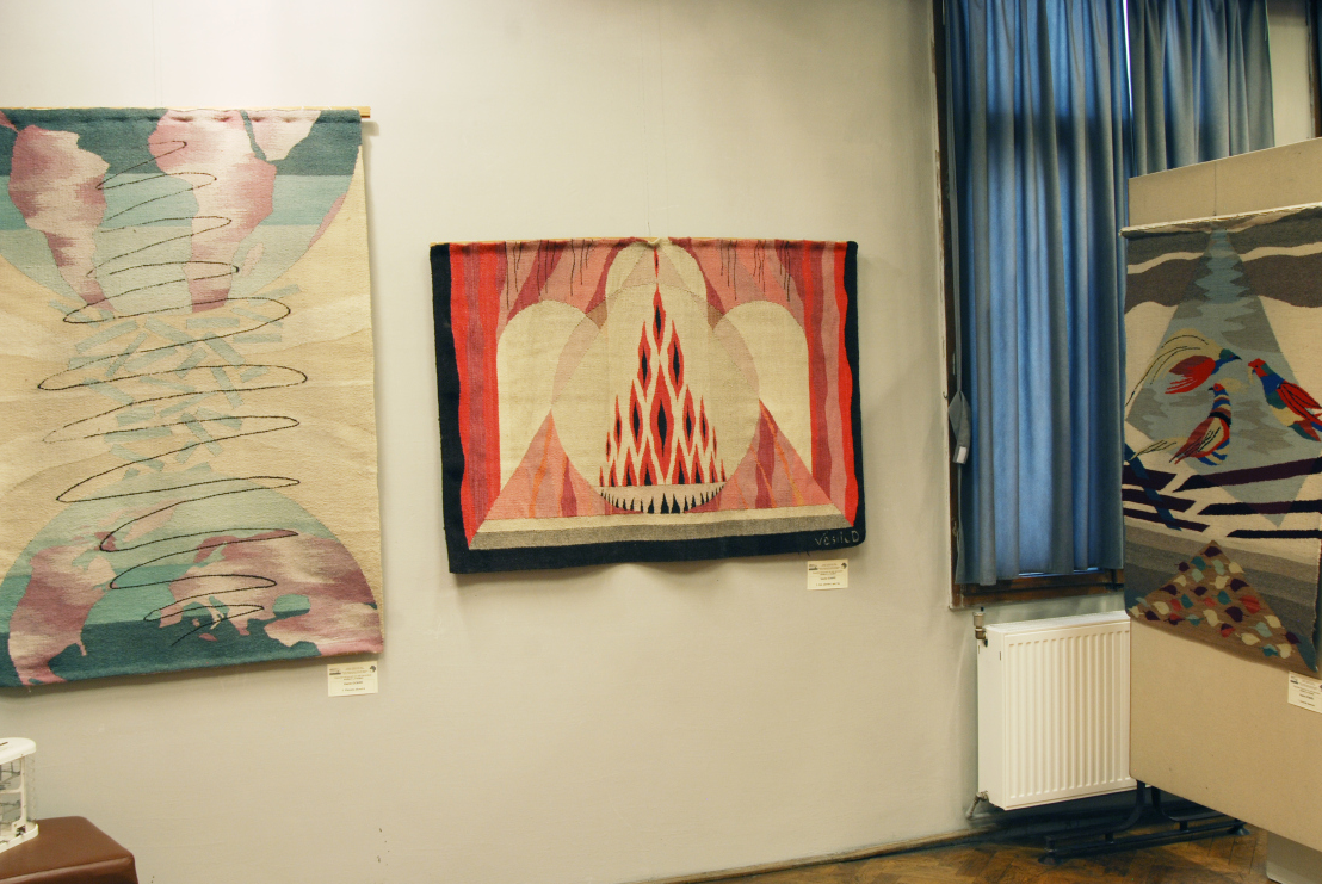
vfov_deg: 34.3
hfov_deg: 49.5
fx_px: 1433
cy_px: 455
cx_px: 632
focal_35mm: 39
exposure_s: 1/2
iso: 160
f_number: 9
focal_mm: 24
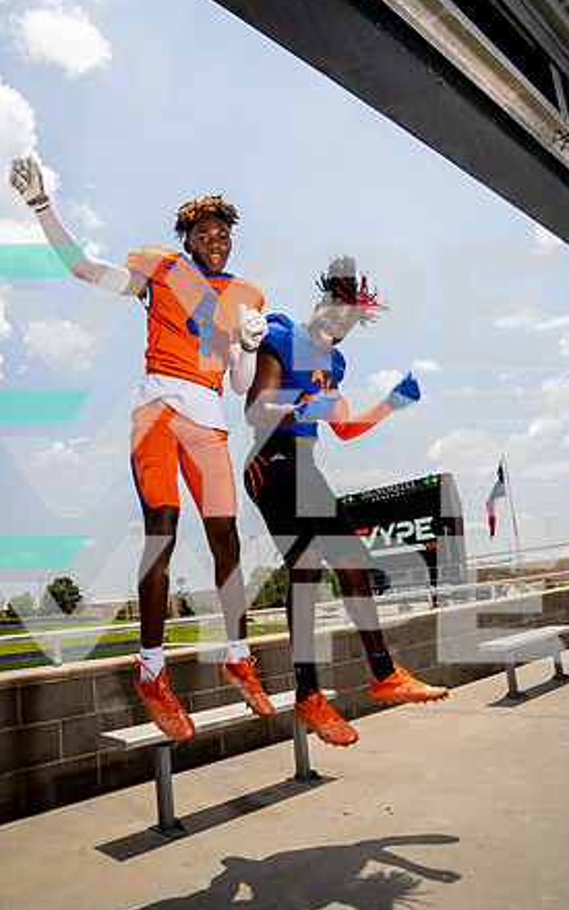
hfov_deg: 49.3
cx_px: 273
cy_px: 455
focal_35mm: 25
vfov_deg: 72.5
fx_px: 620
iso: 100
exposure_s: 1/250
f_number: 7.1
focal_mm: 24
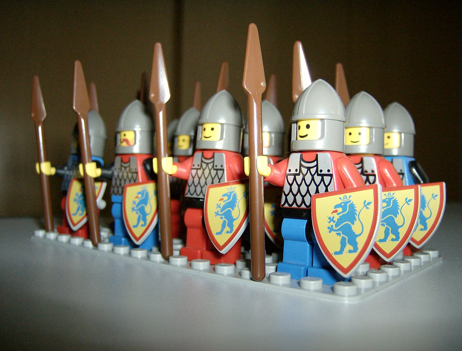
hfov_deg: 51.1
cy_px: 176
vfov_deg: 40.0
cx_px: 231
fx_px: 483
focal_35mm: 36
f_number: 2.8
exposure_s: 1/60
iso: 200
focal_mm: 6
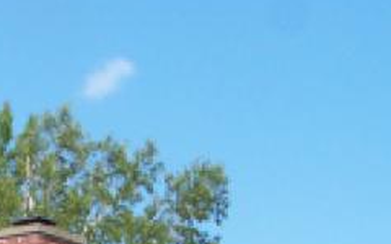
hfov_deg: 10.7
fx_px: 2025
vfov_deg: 6.6
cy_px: 529
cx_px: -166
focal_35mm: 190
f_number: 8.6
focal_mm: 7.5
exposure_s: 1/125
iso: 100
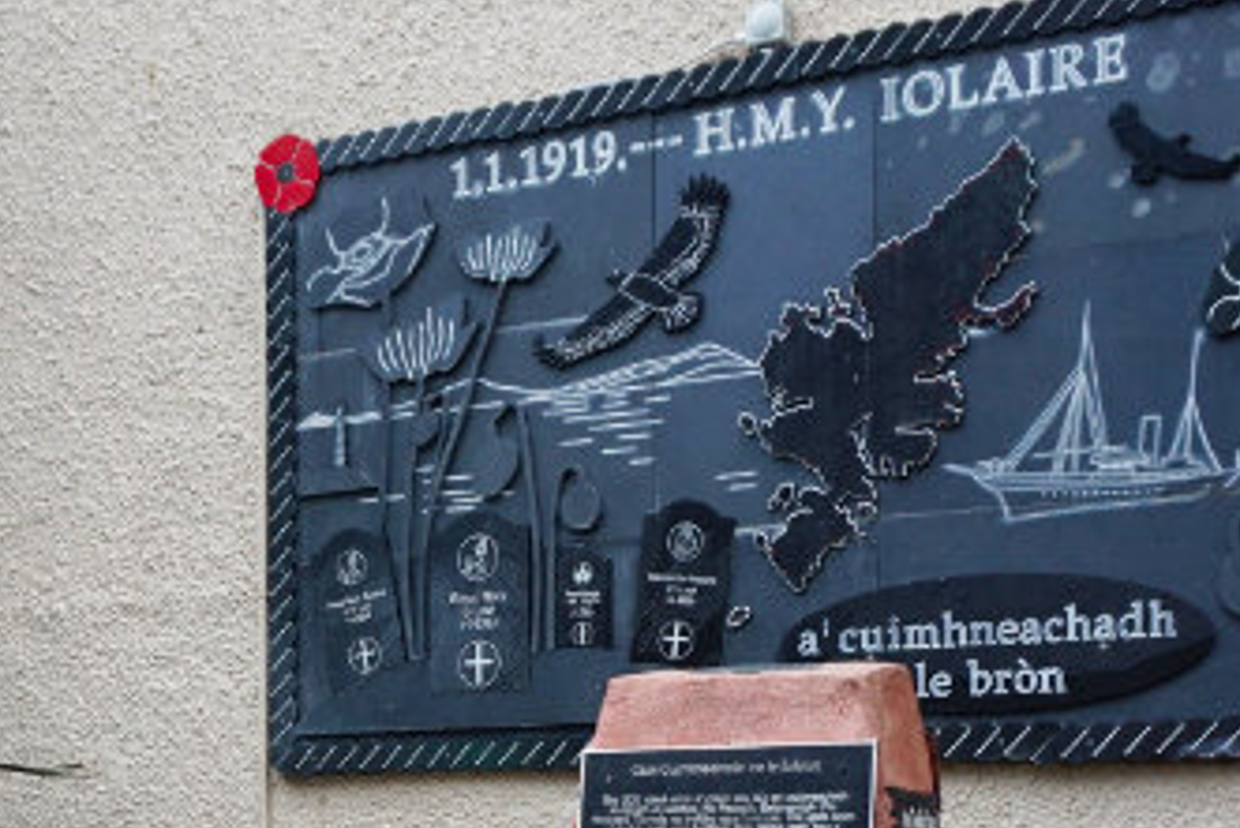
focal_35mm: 58
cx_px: 431
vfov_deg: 22.2
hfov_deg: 34.2
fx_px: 1999
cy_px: 886
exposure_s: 1/60
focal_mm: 16
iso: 320
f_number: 4
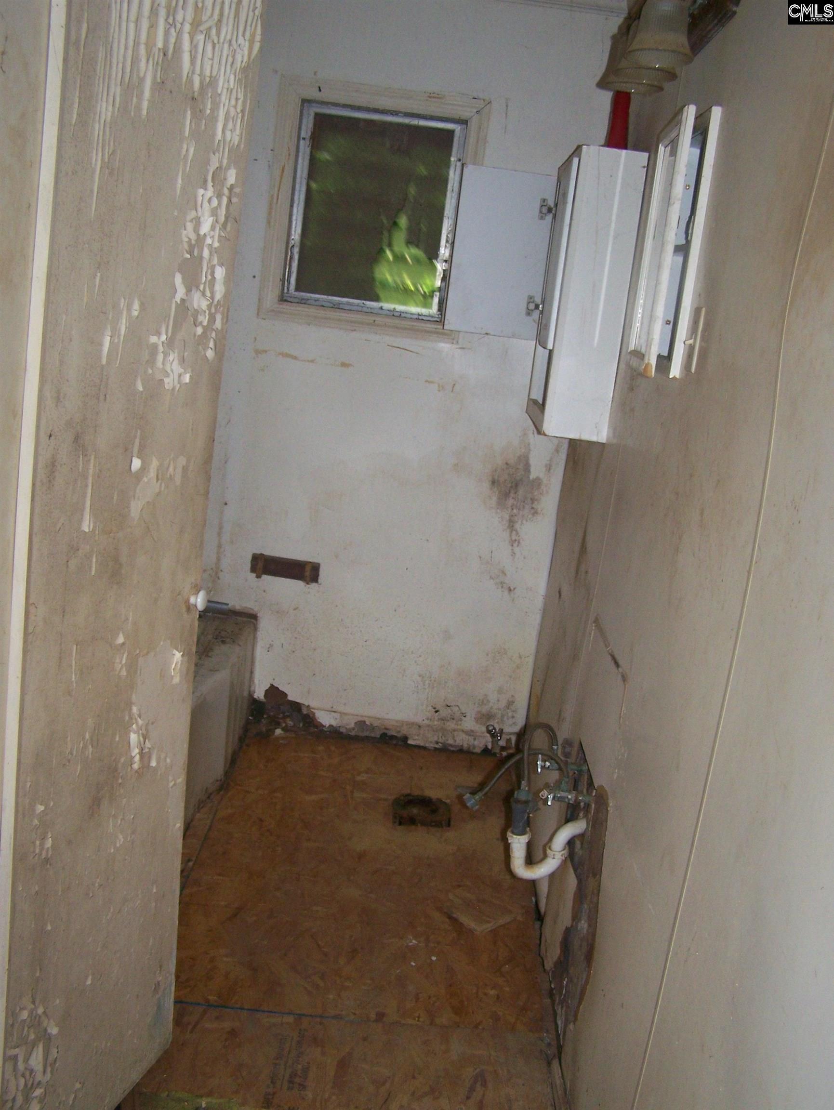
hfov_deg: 37.8
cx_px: 417
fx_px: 1219
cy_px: 555
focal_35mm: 38
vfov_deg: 48.9
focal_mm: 6.3
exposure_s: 1/60
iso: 160
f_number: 2.8
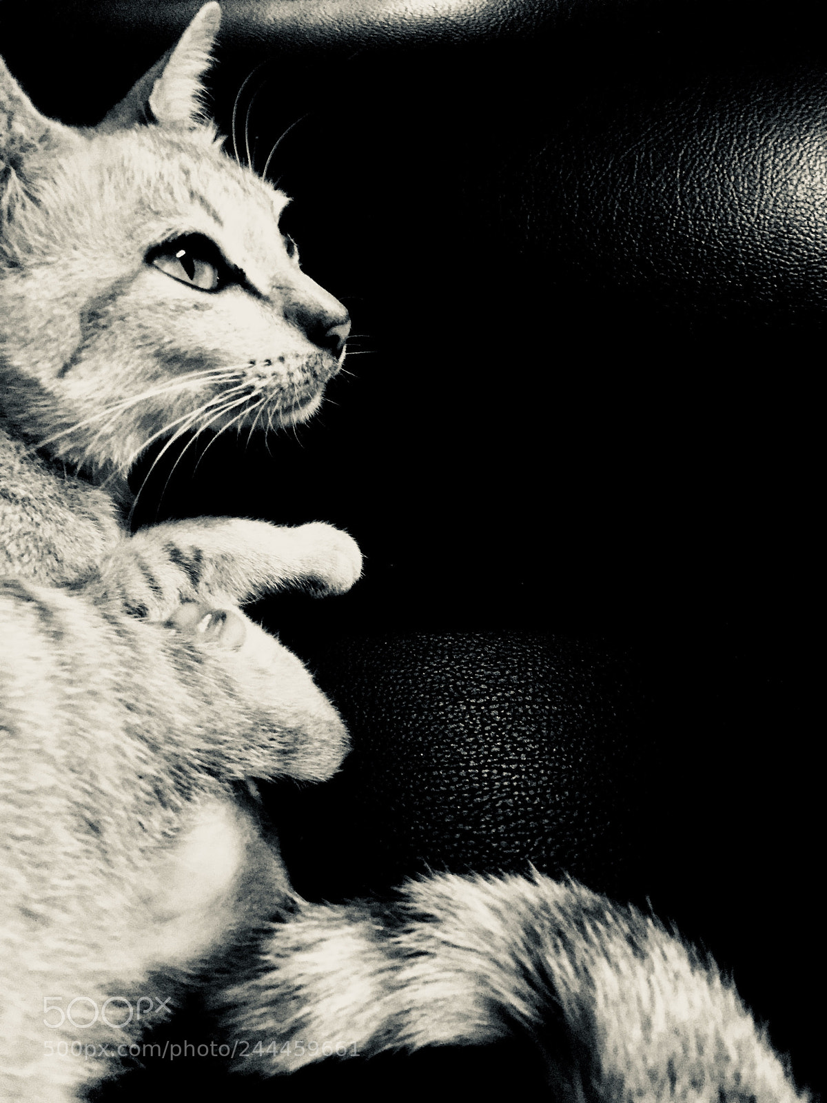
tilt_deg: -23.9
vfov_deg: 61.7
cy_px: 552
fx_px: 924
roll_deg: -0.3
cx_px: 414
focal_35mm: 29
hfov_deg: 48.2
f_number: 2.2
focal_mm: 4.15
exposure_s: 1/17
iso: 400
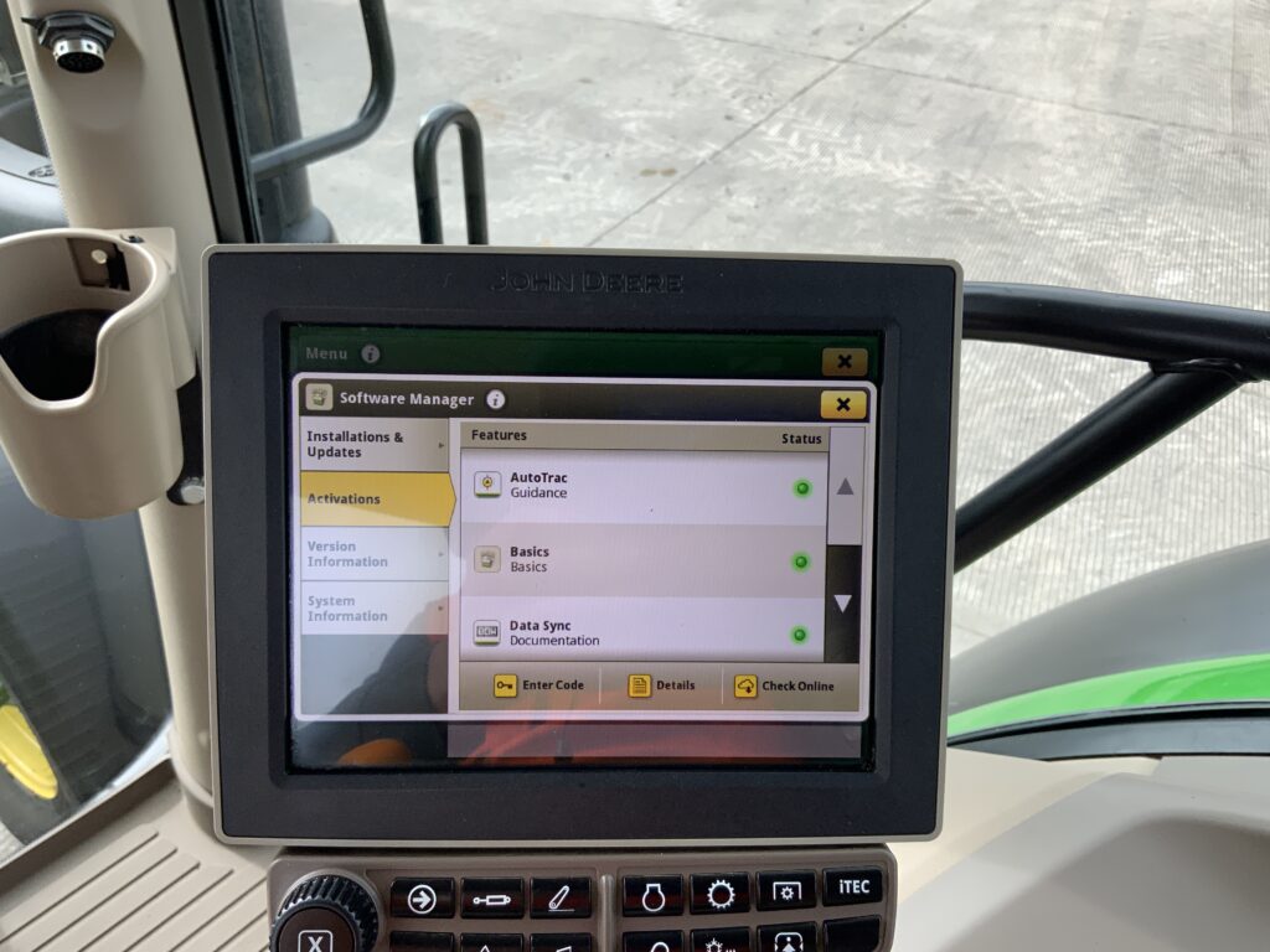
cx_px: 635
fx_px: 1064
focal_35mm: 29
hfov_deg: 61.7
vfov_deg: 48.2
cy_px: 476
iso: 25
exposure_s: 1/403
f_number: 1.8
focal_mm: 3
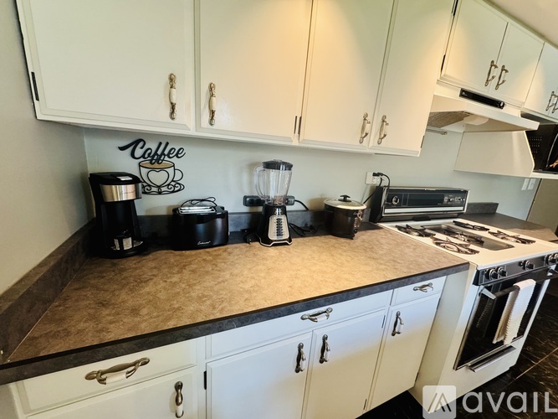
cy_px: 210
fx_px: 226
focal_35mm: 14
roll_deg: -3.7
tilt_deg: -13.6
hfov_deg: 102.1
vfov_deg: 85.7
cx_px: 279
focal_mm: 2.22
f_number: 2.2
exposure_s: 1/56
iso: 250
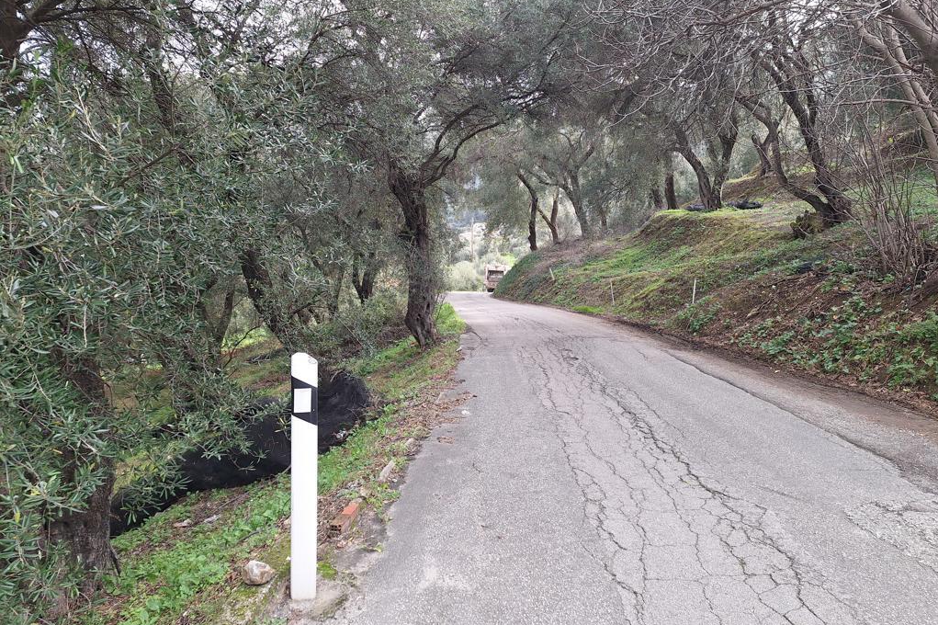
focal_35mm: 24
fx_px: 625
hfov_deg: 73.8
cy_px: 290
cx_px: 469
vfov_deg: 53.1
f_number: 1.8
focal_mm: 5.54
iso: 40
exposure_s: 1/173
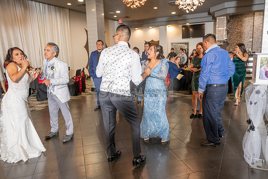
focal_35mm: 28
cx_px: 134
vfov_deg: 46.4
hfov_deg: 65.5
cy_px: 90
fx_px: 208
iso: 800
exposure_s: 1/125
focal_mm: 28
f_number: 3.5
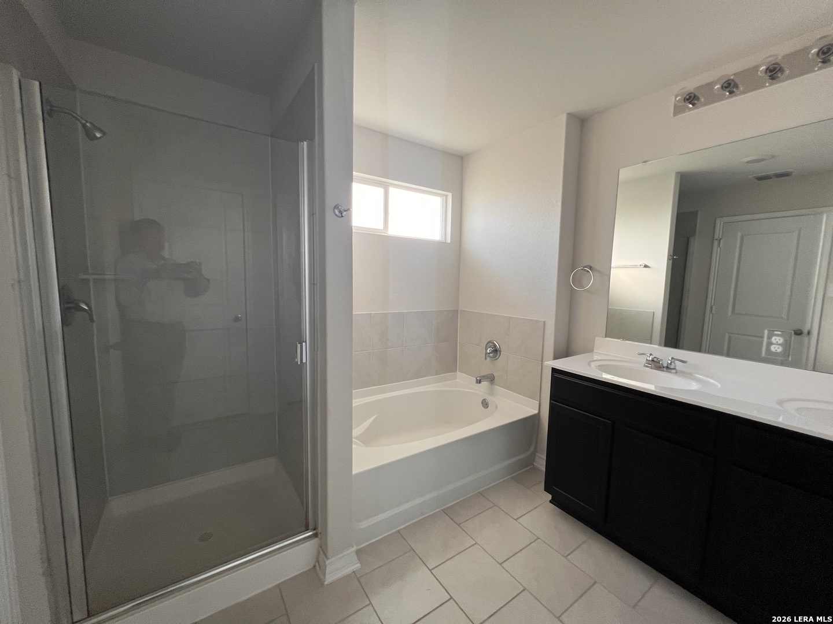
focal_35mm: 13
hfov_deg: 106.2
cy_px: 312
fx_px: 313
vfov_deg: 89.9
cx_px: 416
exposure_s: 1/120
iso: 200
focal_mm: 1.57
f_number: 1.8
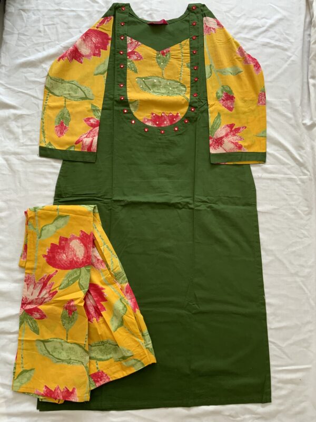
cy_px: 211
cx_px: 158
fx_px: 353
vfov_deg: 61.7
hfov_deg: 48.2
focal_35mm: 29
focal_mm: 3
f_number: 1.8
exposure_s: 1/153
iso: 16
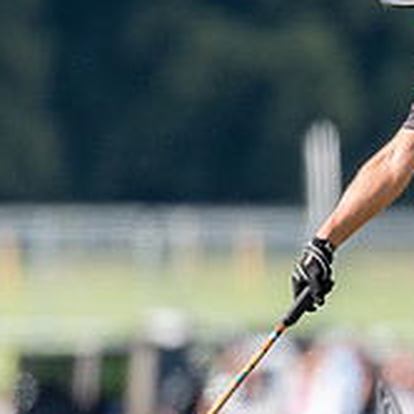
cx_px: 777
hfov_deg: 0.9
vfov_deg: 0.9
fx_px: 26872
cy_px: 280
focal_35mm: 1986
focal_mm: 500
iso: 320
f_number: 4
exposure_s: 1/1600
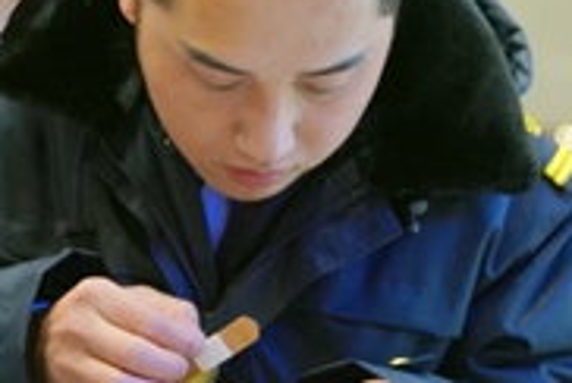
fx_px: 2355
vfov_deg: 9.3
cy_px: 132
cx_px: 163
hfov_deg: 13.8
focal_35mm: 148
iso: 2000
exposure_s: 1/125
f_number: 2.8
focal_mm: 45
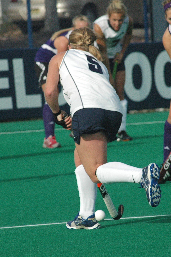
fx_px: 3542
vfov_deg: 4.1
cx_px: 93
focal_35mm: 497
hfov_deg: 2.8
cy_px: 128
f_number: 9
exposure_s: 1/2500
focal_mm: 220
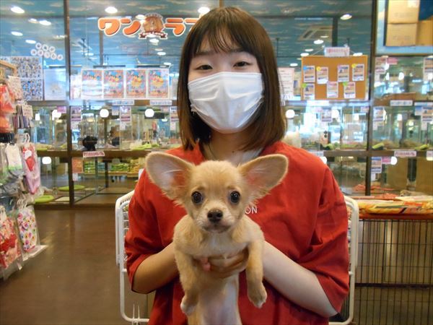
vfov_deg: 53.1
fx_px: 325
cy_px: 162
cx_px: 216
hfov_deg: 67.3
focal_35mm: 26
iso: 800
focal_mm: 4.6
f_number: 3.2
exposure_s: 1/80
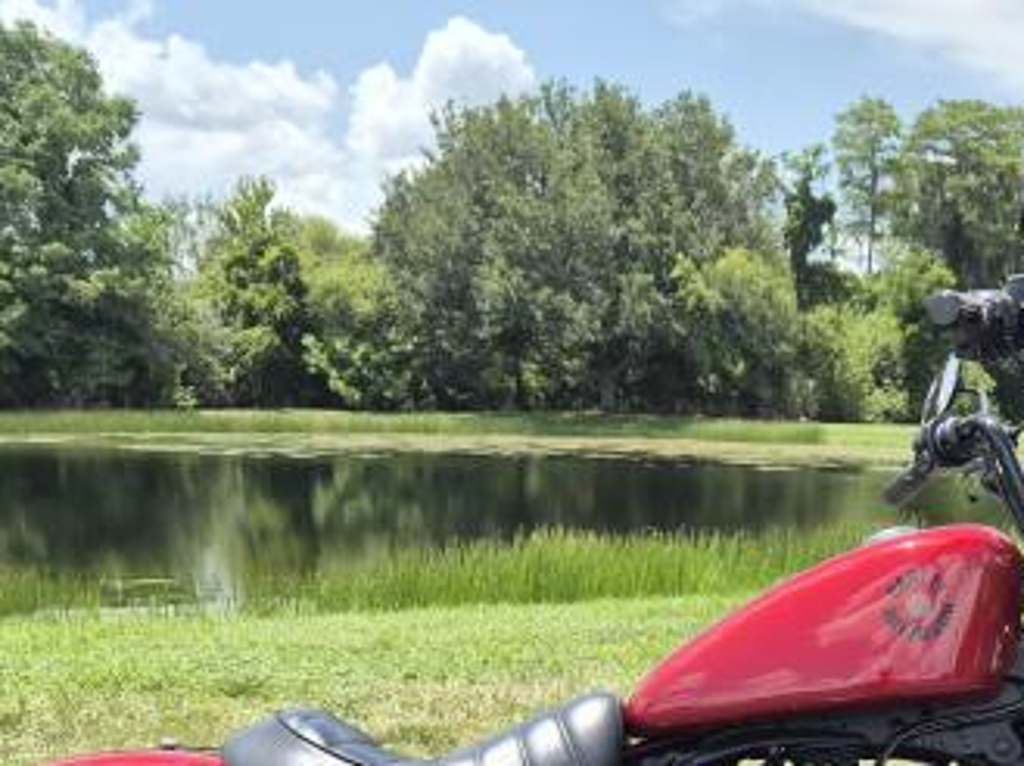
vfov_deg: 24.4
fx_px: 1655
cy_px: 835
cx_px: 797
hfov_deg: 33.5
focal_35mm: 56
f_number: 1.8
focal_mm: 5.4
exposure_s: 1/3216
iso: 80
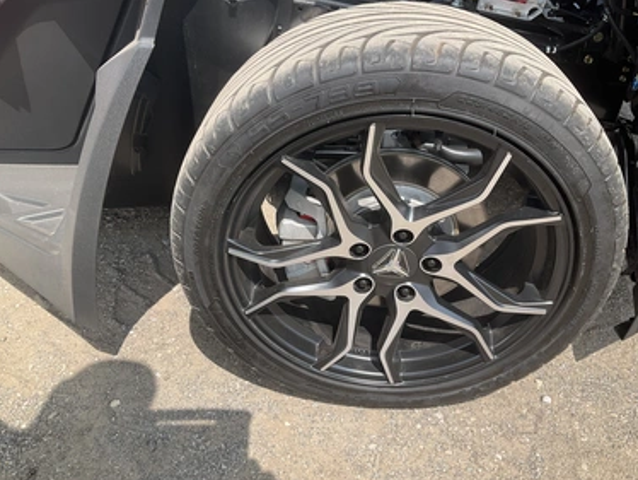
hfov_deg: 58.3
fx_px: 572
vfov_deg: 45.5
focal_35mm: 31
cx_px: 339
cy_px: 239
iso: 25
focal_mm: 3
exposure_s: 1/781
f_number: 1.8
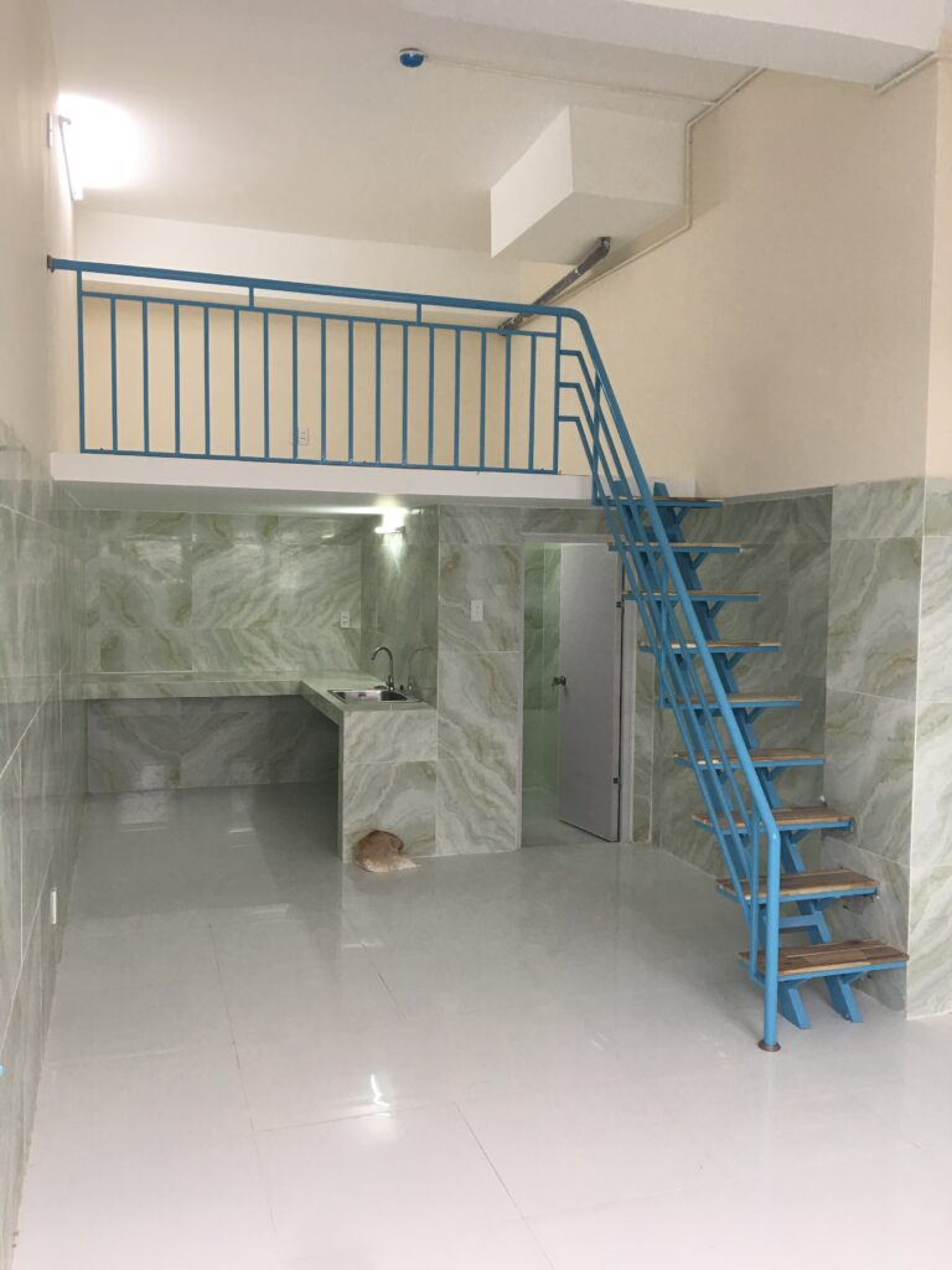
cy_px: 635
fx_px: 1063
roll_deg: -0.9
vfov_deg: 61.7
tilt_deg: -2.5
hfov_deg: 48.2
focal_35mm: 29
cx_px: 476
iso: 40
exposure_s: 1/33
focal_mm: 4.15
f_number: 2.2
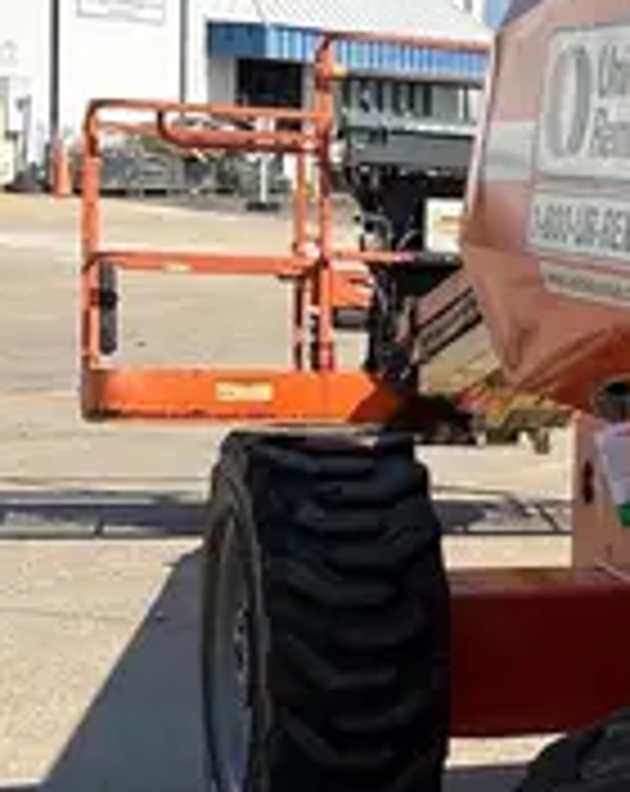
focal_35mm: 106
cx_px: 1202
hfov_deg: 12.9
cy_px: 448
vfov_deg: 18.1
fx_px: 2479
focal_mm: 5.96
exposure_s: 1/3125
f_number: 1.6
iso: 50
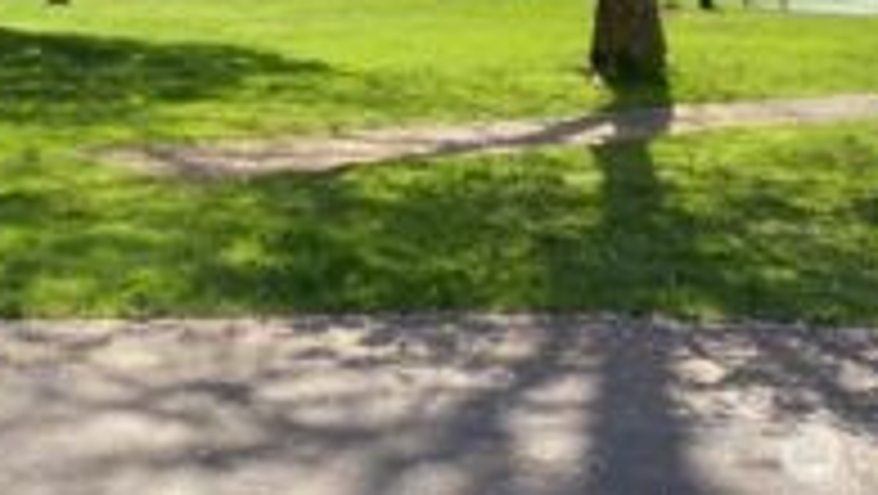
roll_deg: -1.4
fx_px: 1351
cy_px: -171
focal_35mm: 58
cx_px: 185
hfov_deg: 34.9
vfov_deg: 19.0
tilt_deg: +4.9
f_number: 1.8
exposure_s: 1/934
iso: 32
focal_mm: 4.25
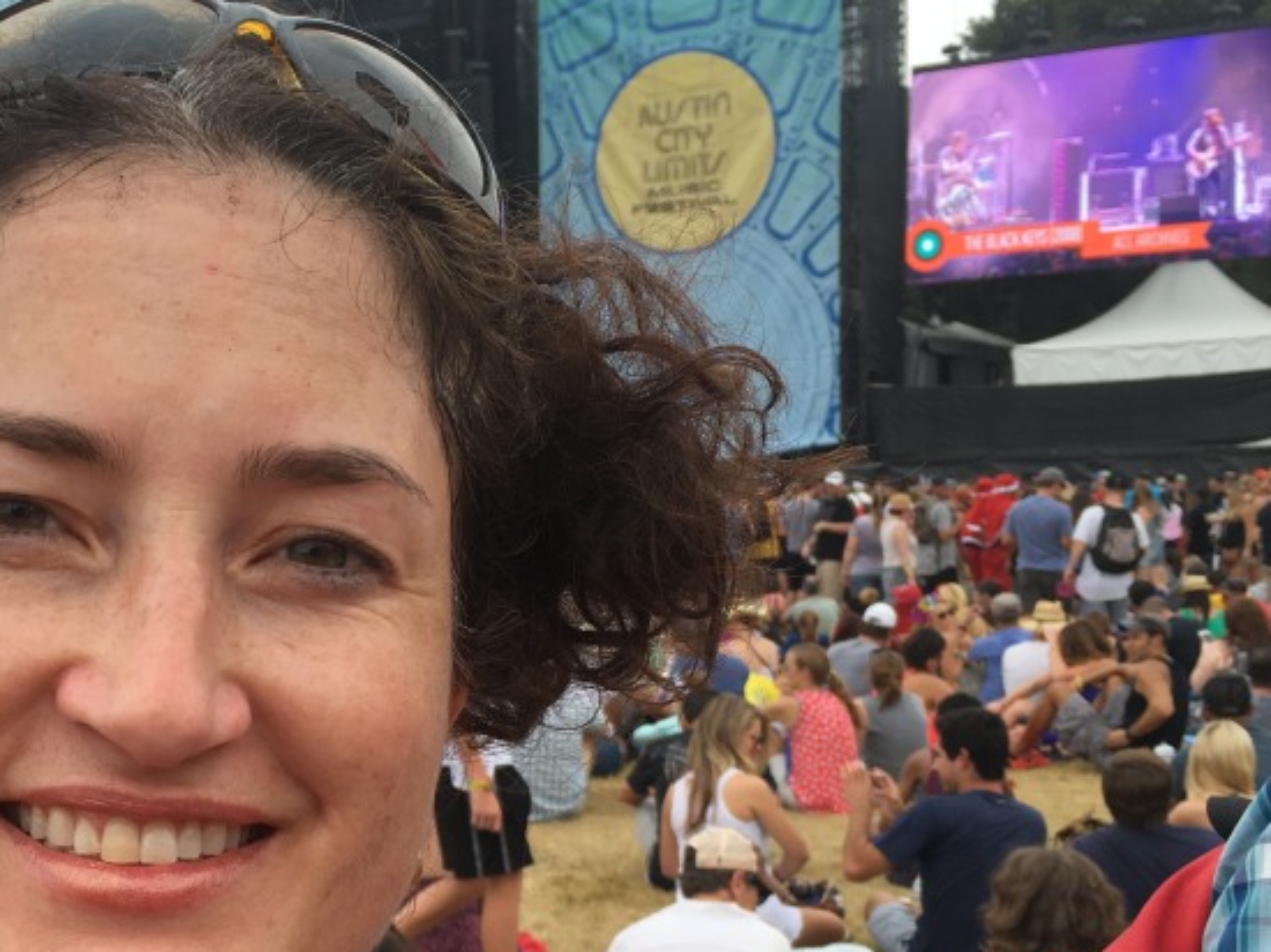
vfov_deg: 26.6
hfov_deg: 34.6
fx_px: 1982
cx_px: 273
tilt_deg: -5.7
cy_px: 721
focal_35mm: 54
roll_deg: +2.2
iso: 25
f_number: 2.2
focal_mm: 4.15
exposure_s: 1/411
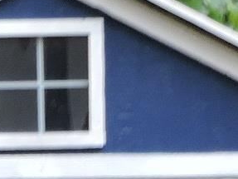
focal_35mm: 1586
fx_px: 10900
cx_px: 14
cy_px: 584
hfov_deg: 1.3
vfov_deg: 0.9
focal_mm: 35.8
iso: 200
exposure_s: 1/60
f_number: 5.3
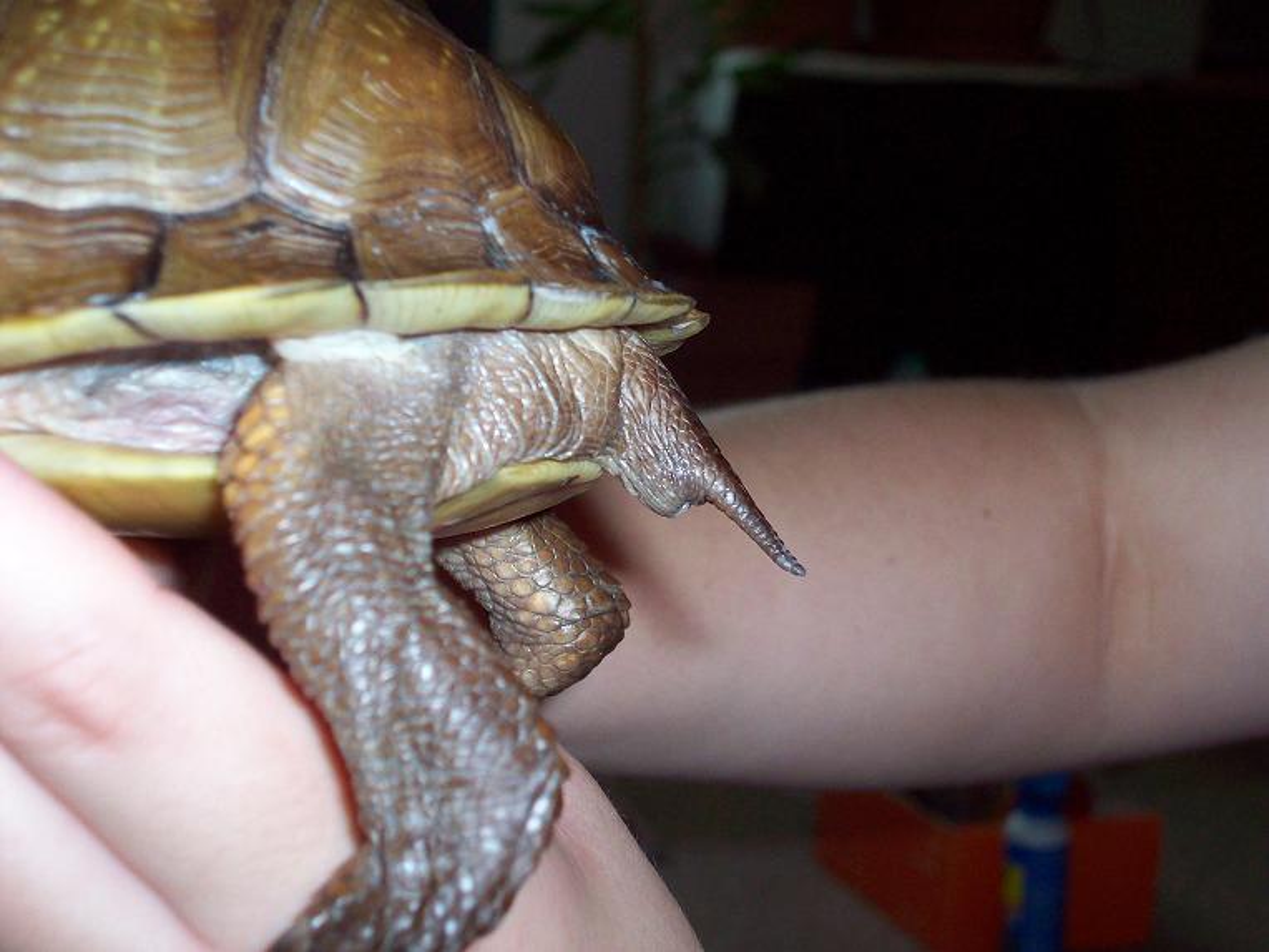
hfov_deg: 30.3
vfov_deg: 22.9
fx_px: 2346
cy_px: 476
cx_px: 634
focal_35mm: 64
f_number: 3.8
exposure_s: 1/90.6
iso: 160
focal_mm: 10.7
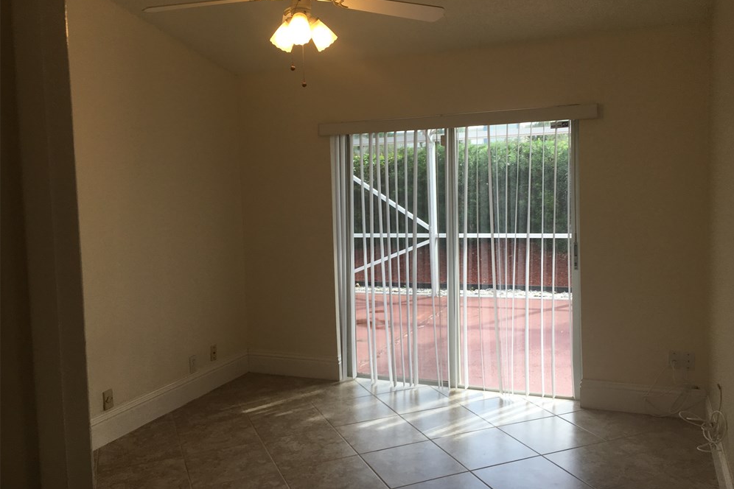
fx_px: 632
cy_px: 225
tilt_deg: -6.0
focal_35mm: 31
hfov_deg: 60.3
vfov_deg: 42.3
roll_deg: +2.0
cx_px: 377
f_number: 2.2
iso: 25
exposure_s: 1/120
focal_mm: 4.15
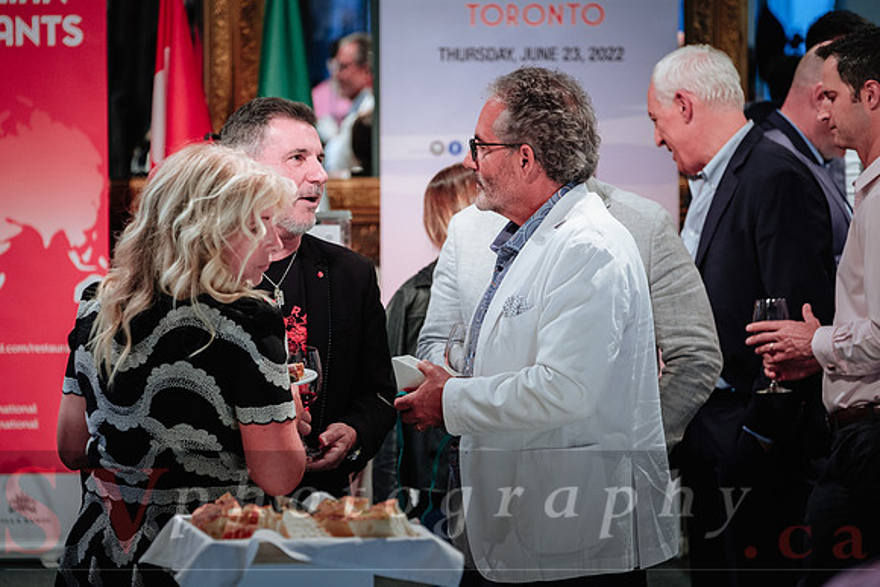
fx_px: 4093
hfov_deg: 12.3
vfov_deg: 8.2
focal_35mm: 167
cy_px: 283
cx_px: 440
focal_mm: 106
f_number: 2.8
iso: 1600
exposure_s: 1/125
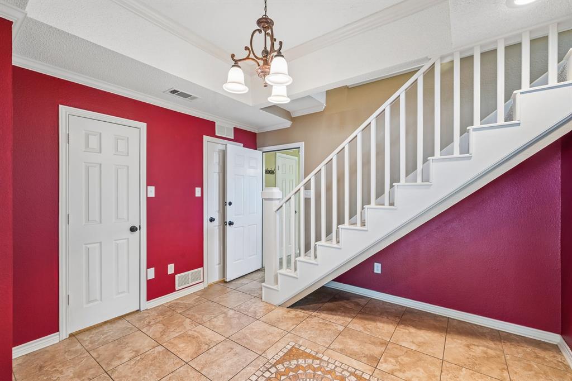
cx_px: 286
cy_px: 190
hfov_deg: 98.6
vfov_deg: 75.5
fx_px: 246
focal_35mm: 16
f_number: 8
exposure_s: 1/4
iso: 400
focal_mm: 15.5
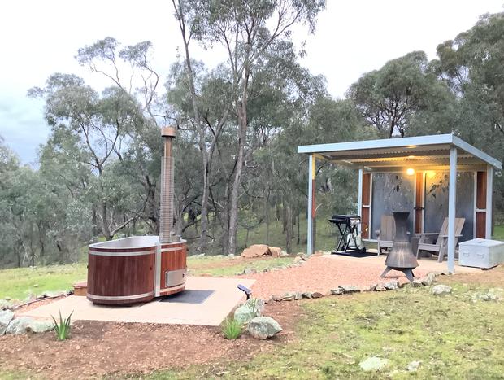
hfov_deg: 58.3
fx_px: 452
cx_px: 252
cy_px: 190
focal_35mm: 31
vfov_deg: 45.6
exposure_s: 1/20
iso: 640
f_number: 2.4
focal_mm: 3.3
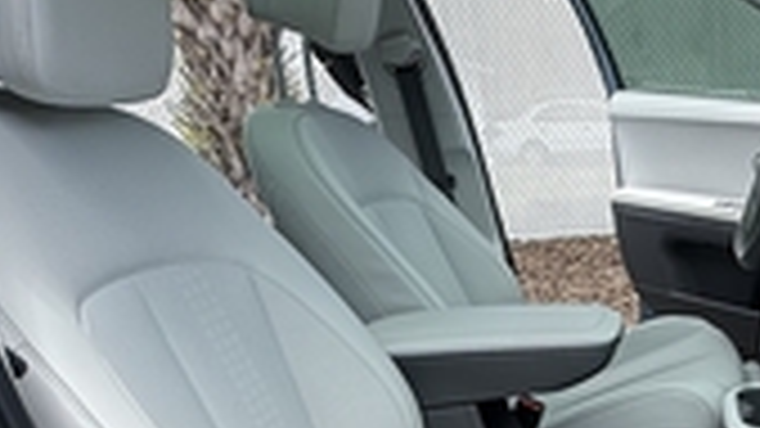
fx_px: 907
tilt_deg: -18.3
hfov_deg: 41.5
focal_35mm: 45
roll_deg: +3.5
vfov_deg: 25.5
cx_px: 697
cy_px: 408
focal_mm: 2.22
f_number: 2.2
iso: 50
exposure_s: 1/638
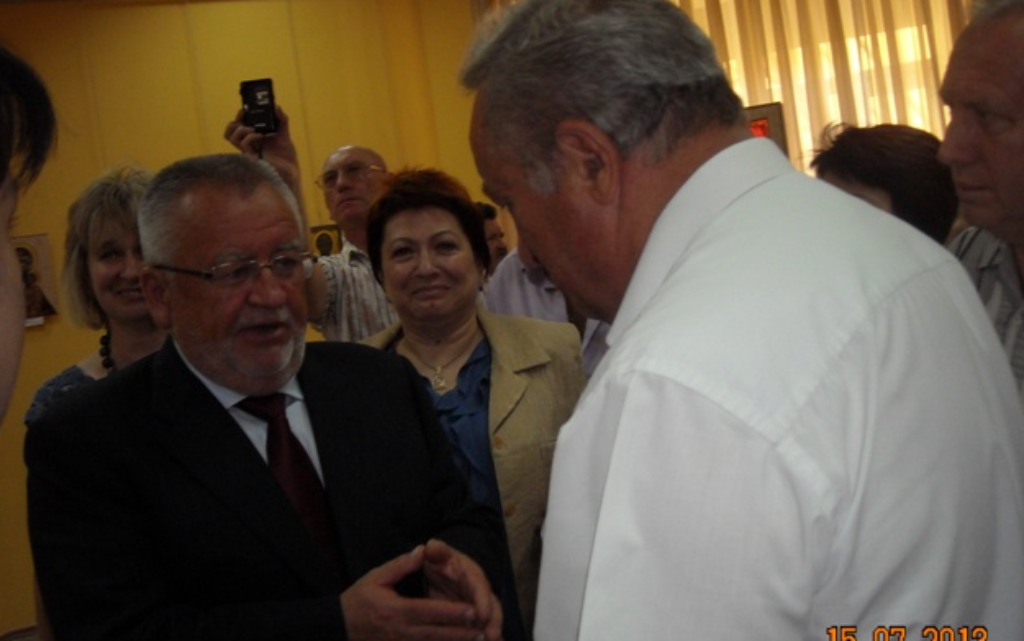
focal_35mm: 38
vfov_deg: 33.6
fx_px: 1061
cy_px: 330
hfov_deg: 51.5
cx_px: 508
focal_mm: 5.7
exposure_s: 1/60
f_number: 2.8
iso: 200
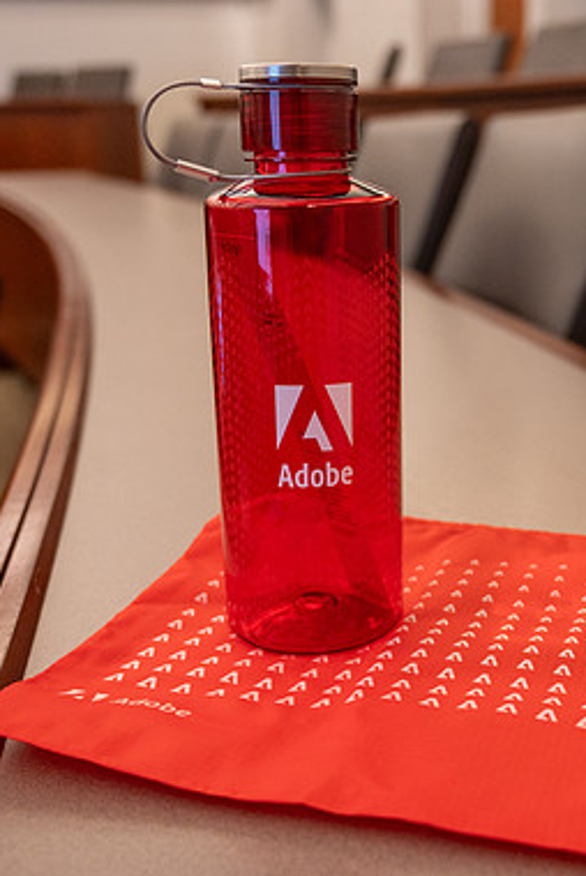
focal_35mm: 45
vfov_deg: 43.6
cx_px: 427
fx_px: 1097
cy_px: 433
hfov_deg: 29.5
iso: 1600
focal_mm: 29.5
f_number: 4
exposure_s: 1/160
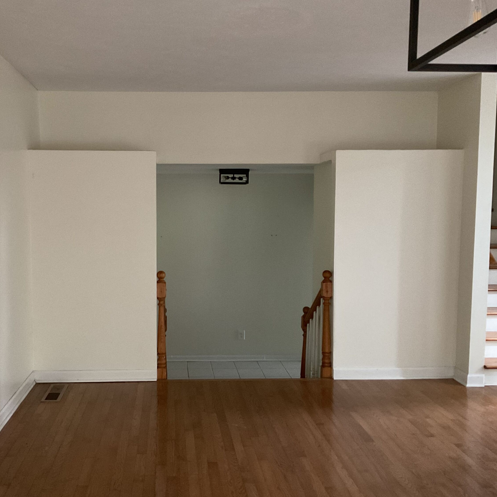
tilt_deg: -5.3
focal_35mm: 35
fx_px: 569
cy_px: 254
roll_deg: -1.0
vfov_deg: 47.2
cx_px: 186
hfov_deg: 46.8
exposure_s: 1/30
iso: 400
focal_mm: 3
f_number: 1.8
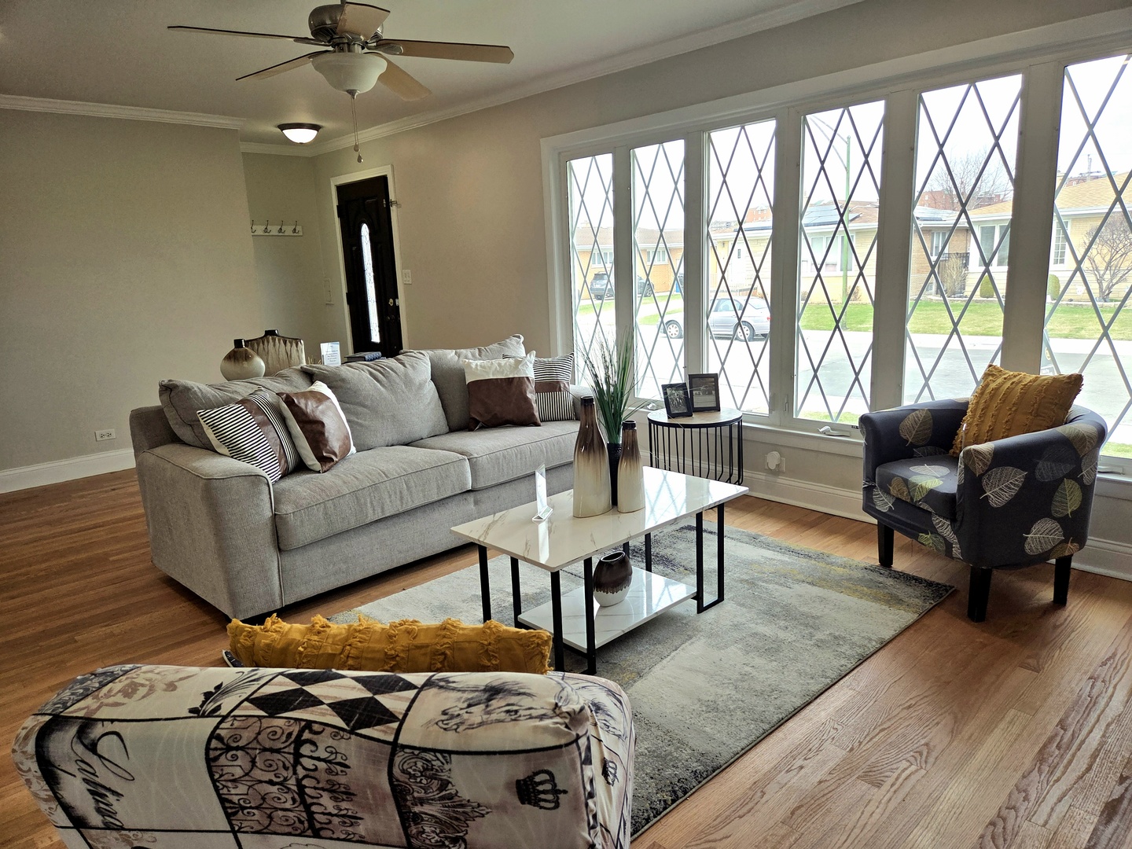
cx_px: 566
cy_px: 424
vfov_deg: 58.9
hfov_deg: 73.9
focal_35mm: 23
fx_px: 752
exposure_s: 1/1000
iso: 80
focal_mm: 5.4
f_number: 1.8
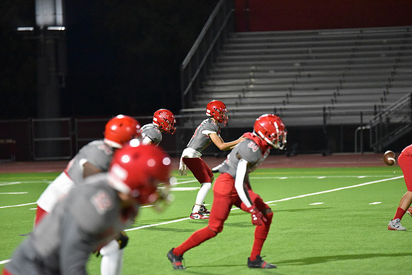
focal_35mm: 200
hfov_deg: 10.3
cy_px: 138
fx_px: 2289
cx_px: 206
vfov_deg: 6.9
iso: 12800
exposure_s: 1/1000
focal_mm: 200
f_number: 2.8
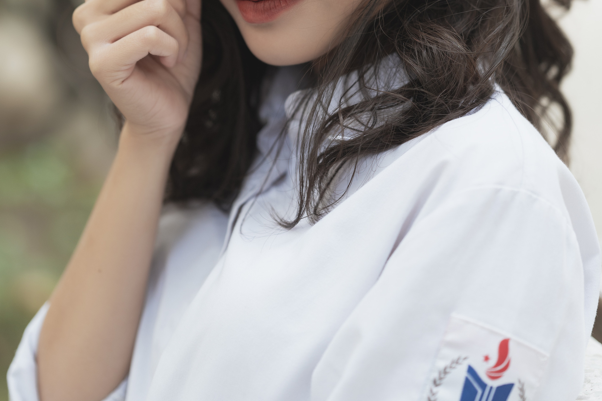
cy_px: 8
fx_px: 2140
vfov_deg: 10.6
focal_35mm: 128
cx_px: 301
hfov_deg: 16.0
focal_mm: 85
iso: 200
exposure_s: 1/160
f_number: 1.8
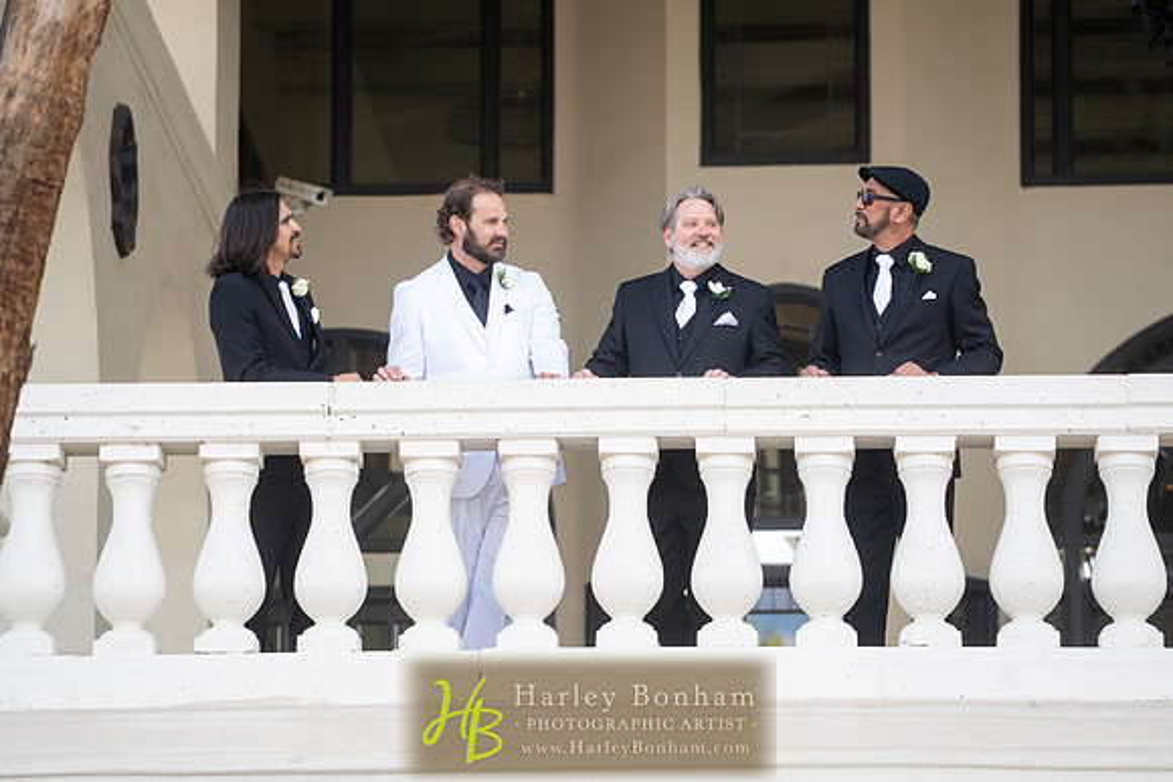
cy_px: 391
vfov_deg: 8.5
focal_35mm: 161
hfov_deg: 12.8
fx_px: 5240
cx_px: 586
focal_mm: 151
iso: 320
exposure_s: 1/320
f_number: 4
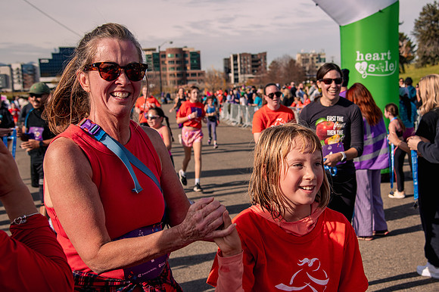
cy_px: 143
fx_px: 637
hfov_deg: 37.7
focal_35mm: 52
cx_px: 281
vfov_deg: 25.8
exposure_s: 1/800
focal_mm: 38
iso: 200
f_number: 5.6
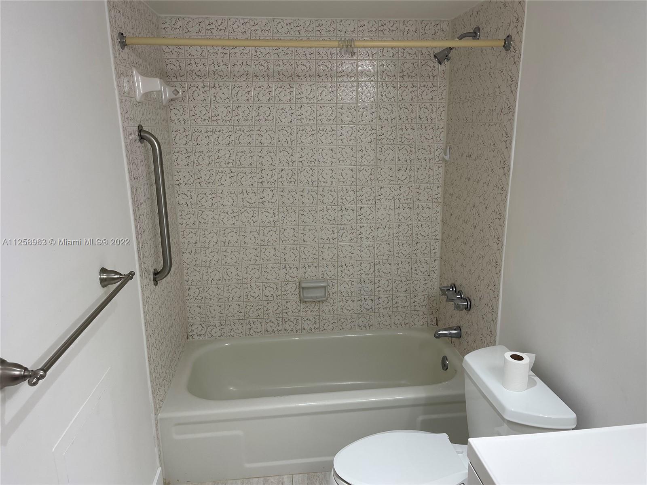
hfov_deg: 67.3
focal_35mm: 26
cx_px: 324
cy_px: 242
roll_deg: +0.5
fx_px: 486
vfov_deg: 53.1
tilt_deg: -15.0
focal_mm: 5.1
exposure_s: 1/120
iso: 32
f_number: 1.6
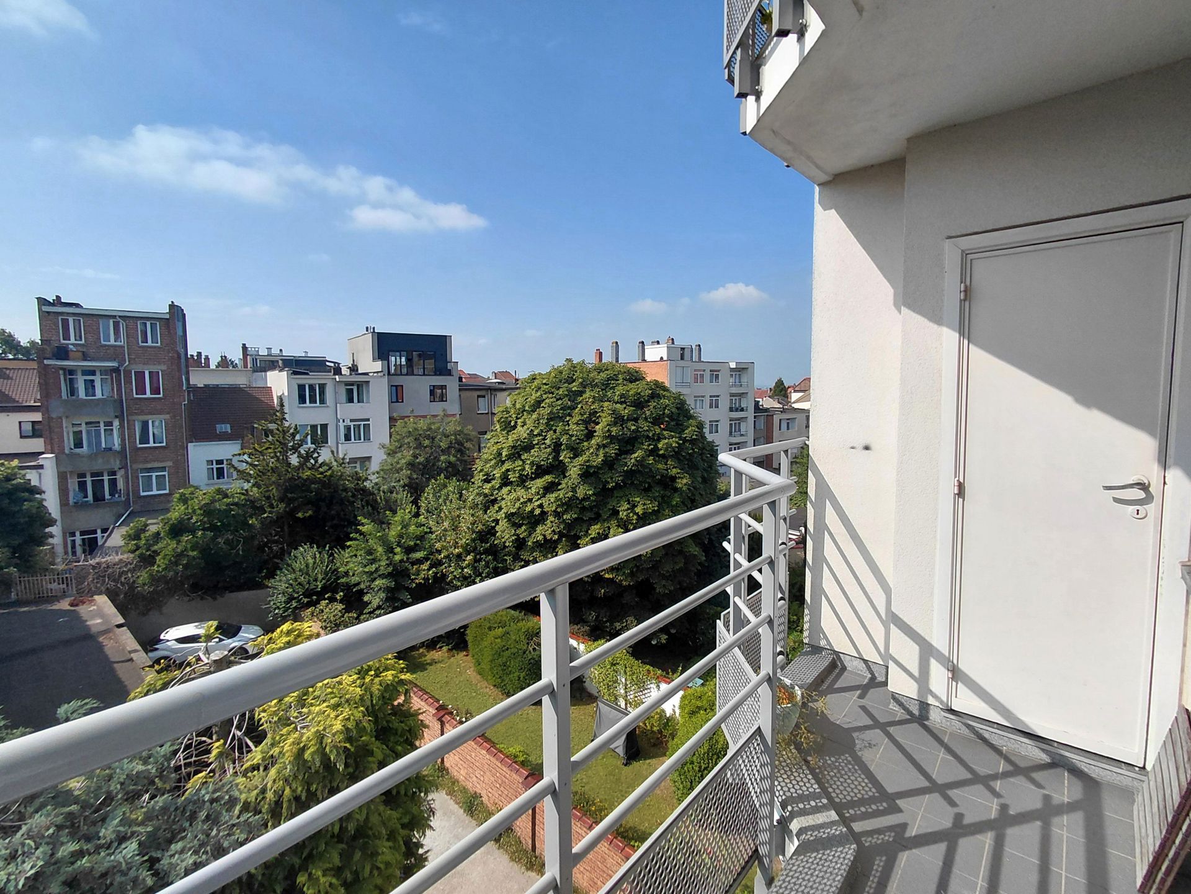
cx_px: 596
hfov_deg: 94.5
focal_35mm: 16
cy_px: 447
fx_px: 550
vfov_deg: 78.1
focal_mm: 1.64
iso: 40
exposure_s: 1/2552
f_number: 2.2
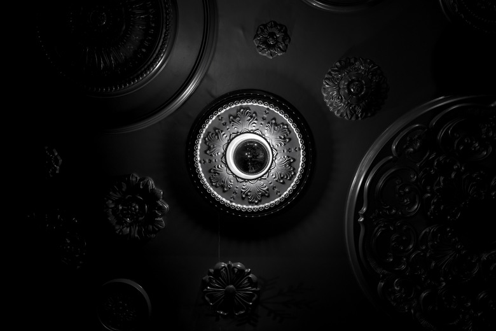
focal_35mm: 35
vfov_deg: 37.9
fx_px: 482
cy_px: 166
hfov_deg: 54.4
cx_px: 248
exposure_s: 1/40
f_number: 4
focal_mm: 35
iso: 900
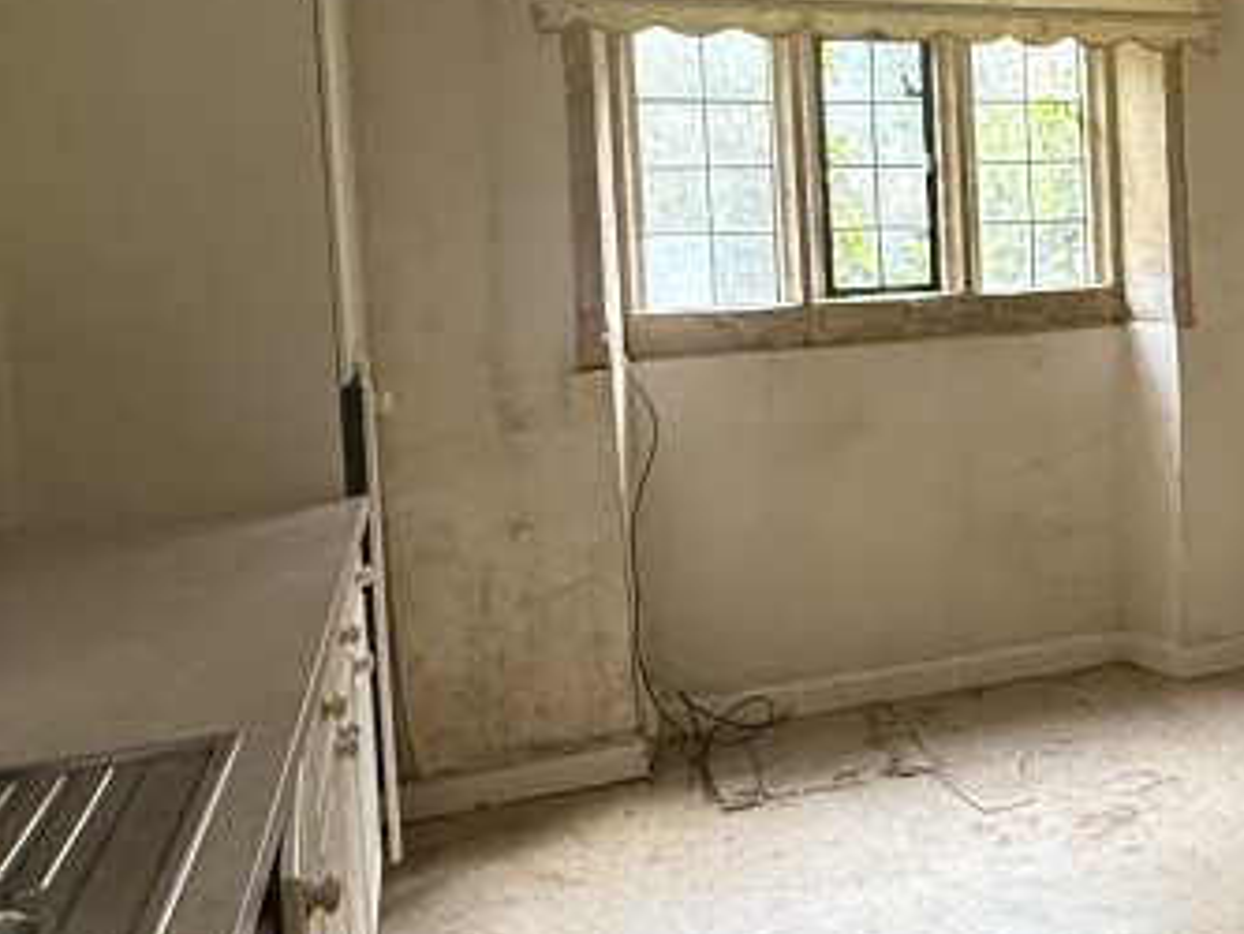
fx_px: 1546
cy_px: 303
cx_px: 1281
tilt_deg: -3.2
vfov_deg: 33.3
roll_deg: +0.7
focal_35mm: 43
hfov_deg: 38.3
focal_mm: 2.22
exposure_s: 1/83
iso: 320
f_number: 2.2
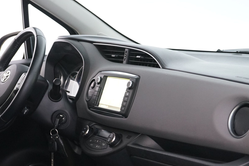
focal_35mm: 92
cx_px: 107
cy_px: 129
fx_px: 636
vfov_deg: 14.8
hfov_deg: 22.1
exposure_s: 1/10
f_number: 6.3
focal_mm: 59
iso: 3200
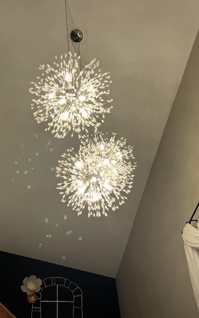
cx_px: 68
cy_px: 159
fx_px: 321
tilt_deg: +51.5
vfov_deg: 52.7
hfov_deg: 34.2
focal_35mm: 37
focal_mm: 5.7
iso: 64
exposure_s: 1/157
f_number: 1.5
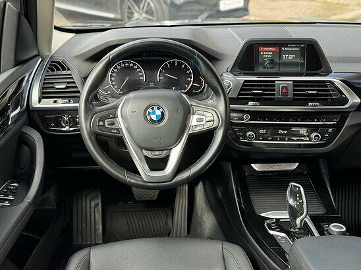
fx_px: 500
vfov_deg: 30.2
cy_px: 135
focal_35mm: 48
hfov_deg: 39.7
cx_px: 180
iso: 100
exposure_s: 1/95
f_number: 1.78
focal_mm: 6.76
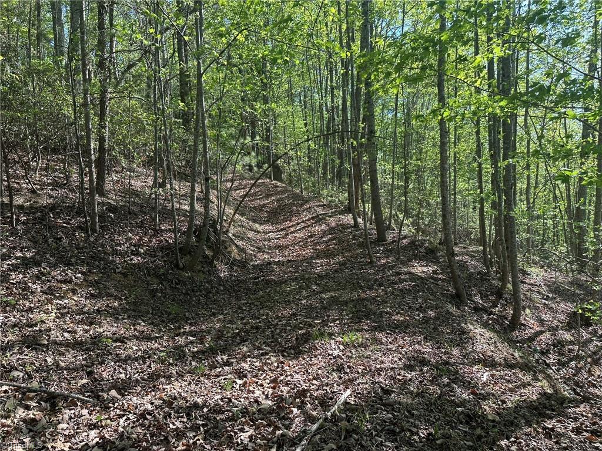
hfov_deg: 71.6
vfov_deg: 56.8
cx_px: 301
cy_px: 226
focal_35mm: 24
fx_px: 417
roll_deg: +2.3
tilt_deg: -3.7
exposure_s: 1/642
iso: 80
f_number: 1.78
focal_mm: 6.86
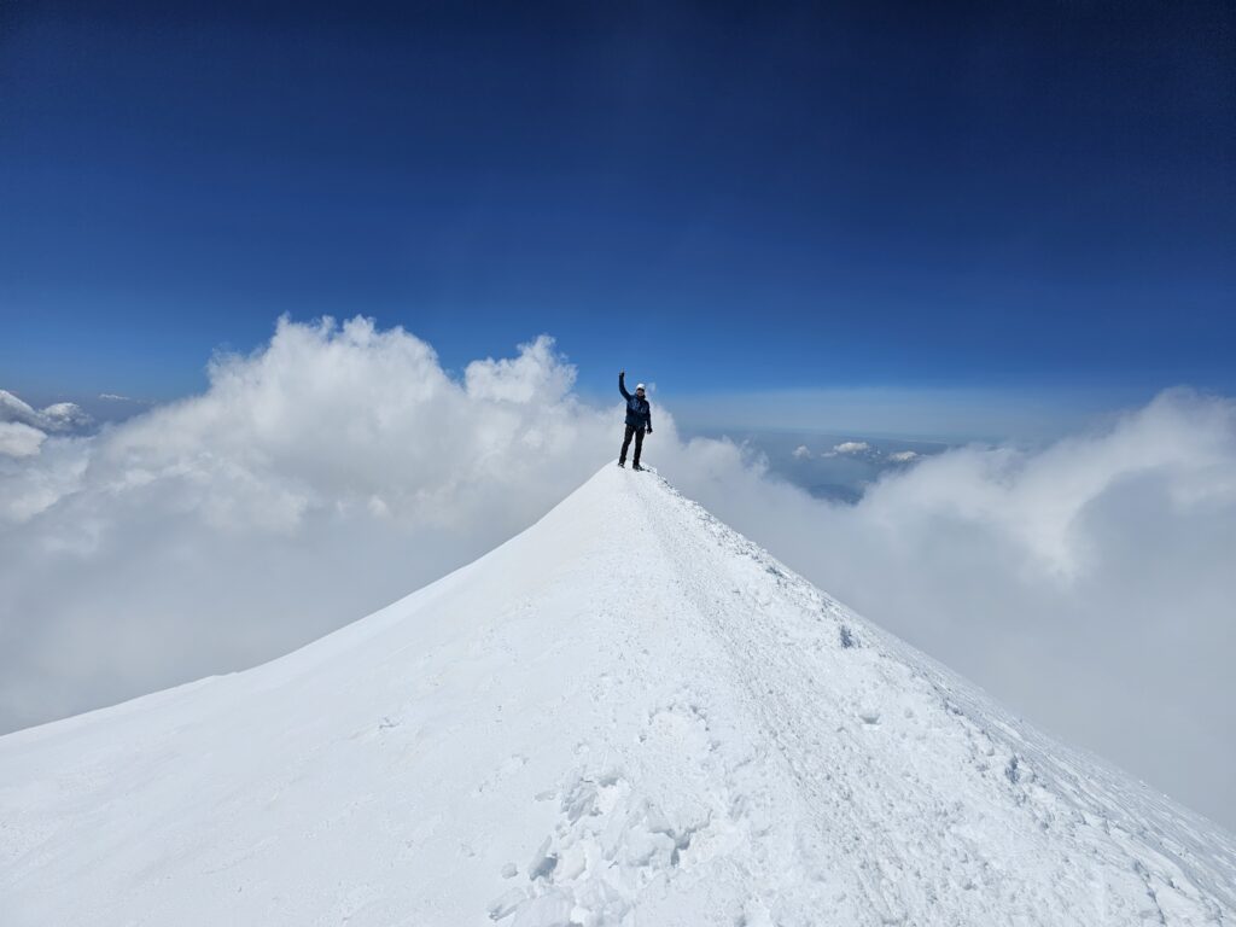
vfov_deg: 58.9
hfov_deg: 73.9
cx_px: 618
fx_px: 821
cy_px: 464
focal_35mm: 23
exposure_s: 1/4006
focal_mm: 6.3
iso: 10
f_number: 1.7
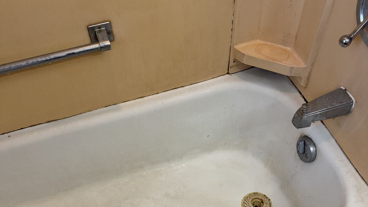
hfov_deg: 56.6
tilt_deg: -56.1
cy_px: 179
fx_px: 341
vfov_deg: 32.3
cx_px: 184
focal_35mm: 35
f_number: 1.78
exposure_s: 1/60
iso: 250
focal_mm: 6.76
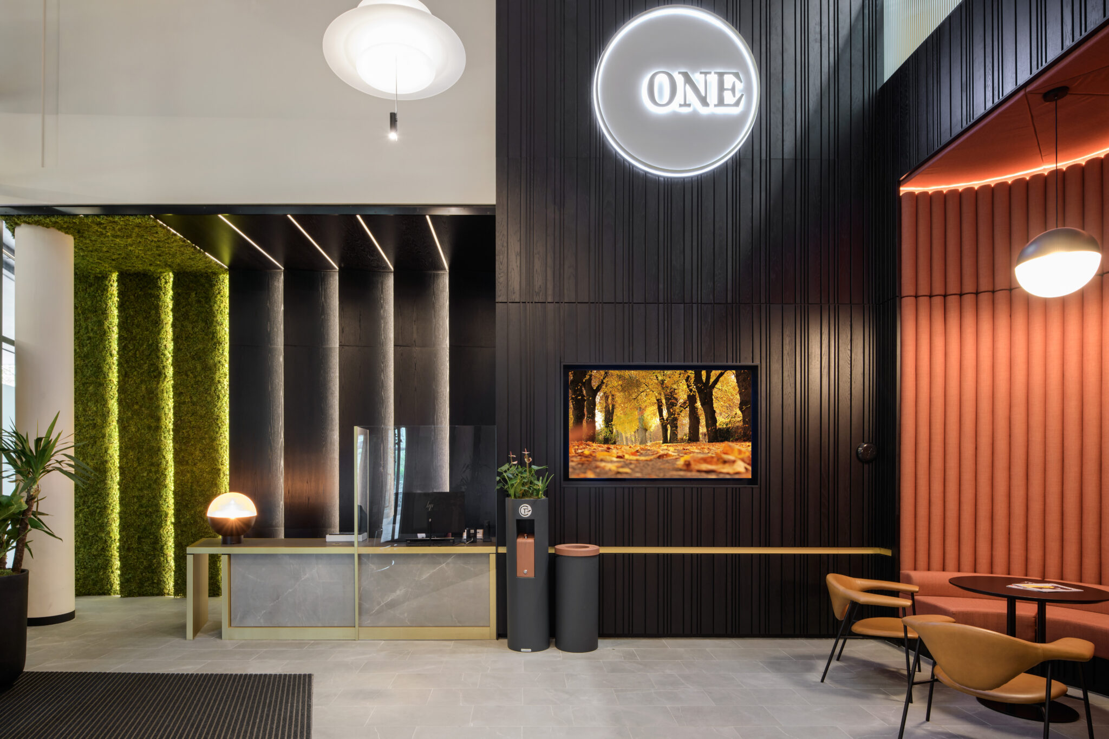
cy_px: 370
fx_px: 585
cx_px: 554
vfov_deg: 64.5
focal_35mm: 19
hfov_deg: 86.9
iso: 160
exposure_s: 2.5
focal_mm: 19
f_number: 11
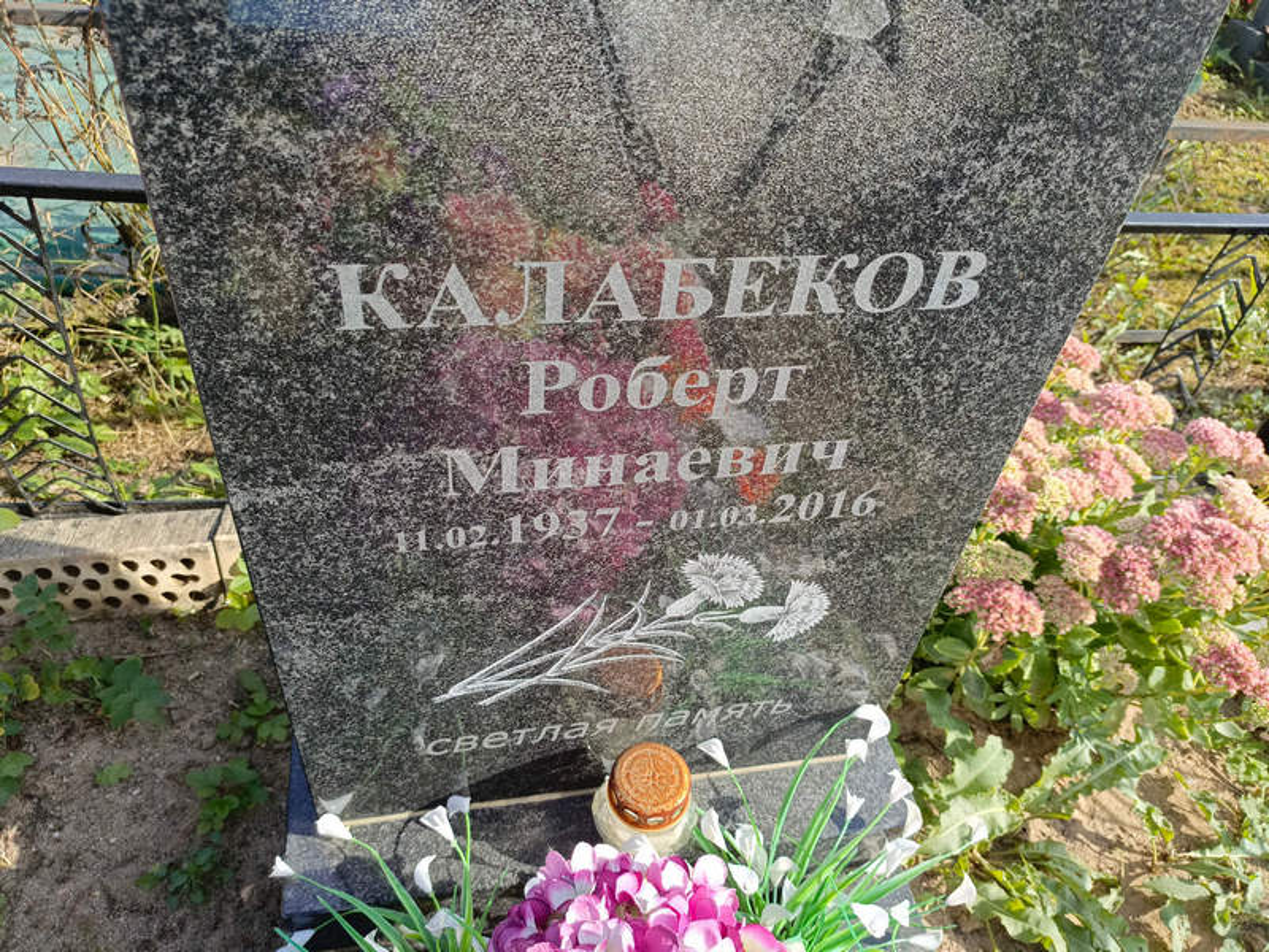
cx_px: 634
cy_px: 476
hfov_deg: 69.4
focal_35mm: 25
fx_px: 916
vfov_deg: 54.9
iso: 110
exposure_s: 1/368
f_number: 1.69
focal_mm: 4.76
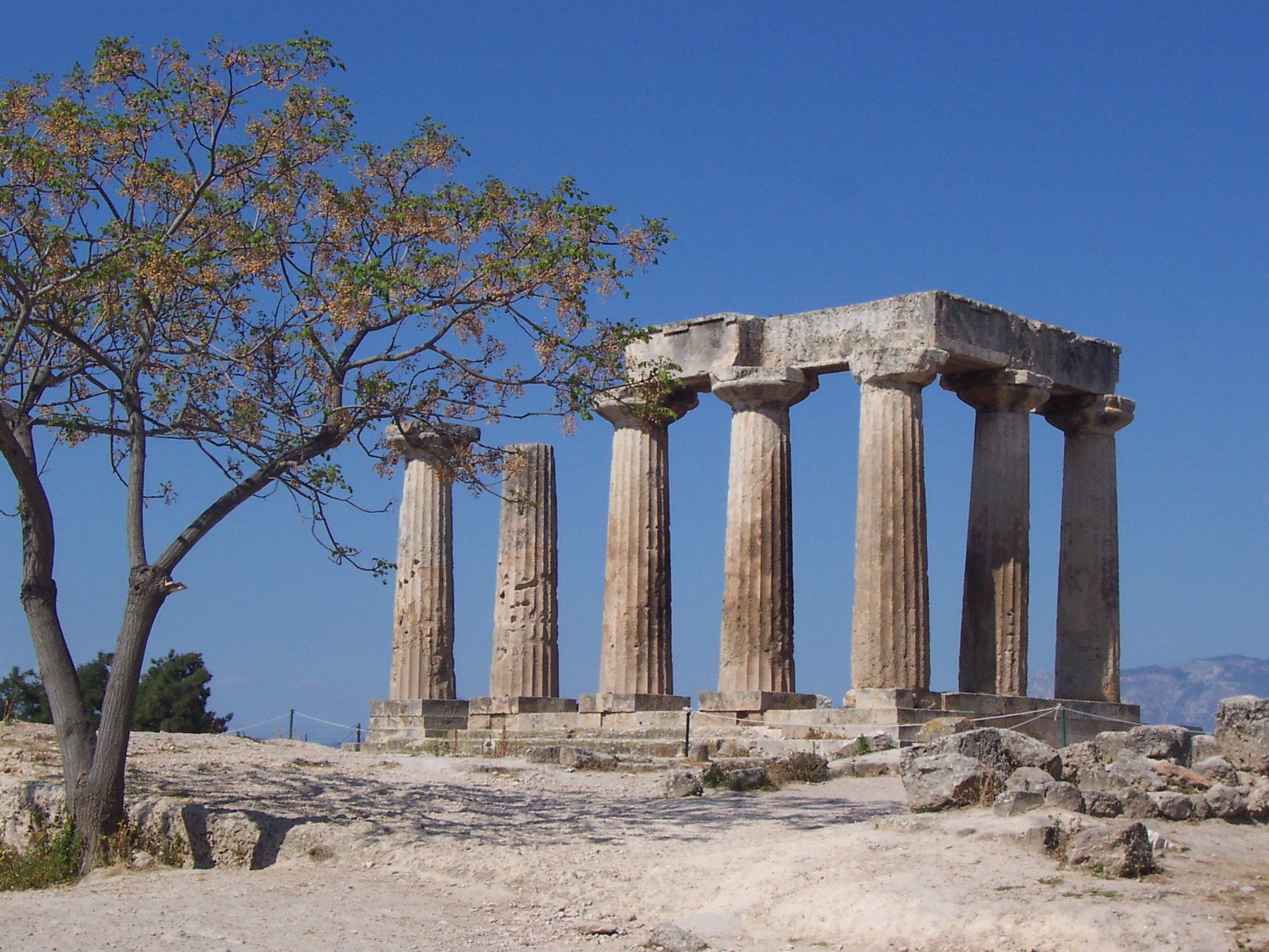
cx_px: 634
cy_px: 476
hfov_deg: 33.8
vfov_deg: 25.7
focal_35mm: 57
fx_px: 2090
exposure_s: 1/750
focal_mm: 8.6
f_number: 6.7
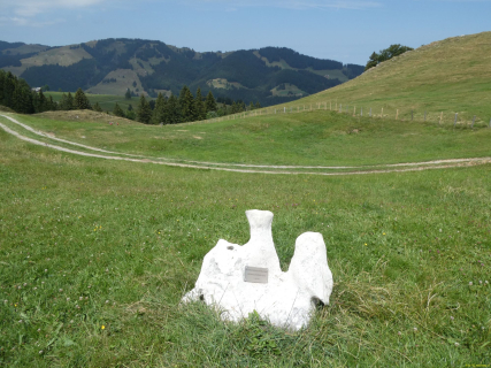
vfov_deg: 56.8
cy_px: 184
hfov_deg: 71.6
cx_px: 246
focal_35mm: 24
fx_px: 340
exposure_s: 1/1000
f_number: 4
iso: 80
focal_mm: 4.3
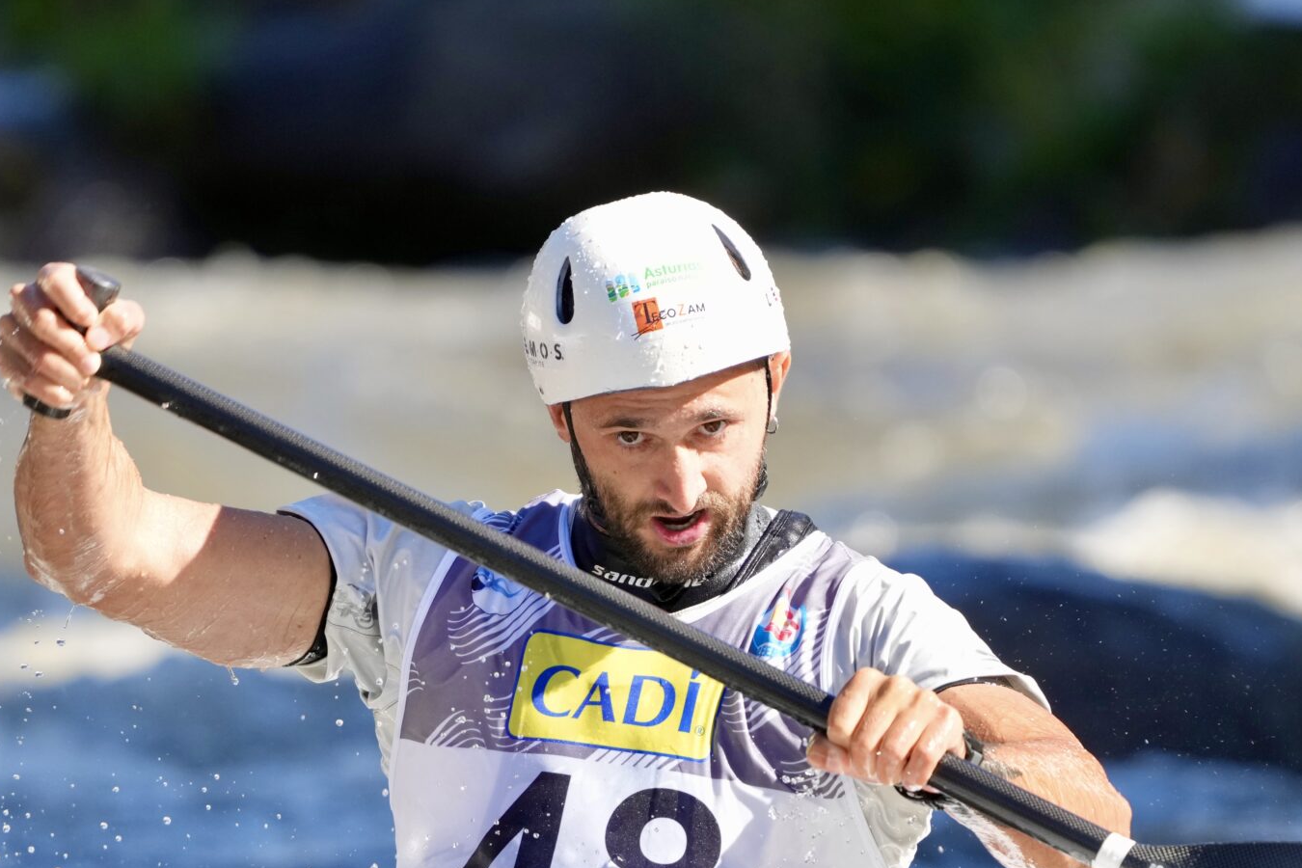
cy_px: 723
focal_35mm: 1138
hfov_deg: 1.8
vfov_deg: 1.2
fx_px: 41154
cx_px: 698
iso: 800
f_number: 6.3
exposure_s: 1/1000
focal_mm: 600
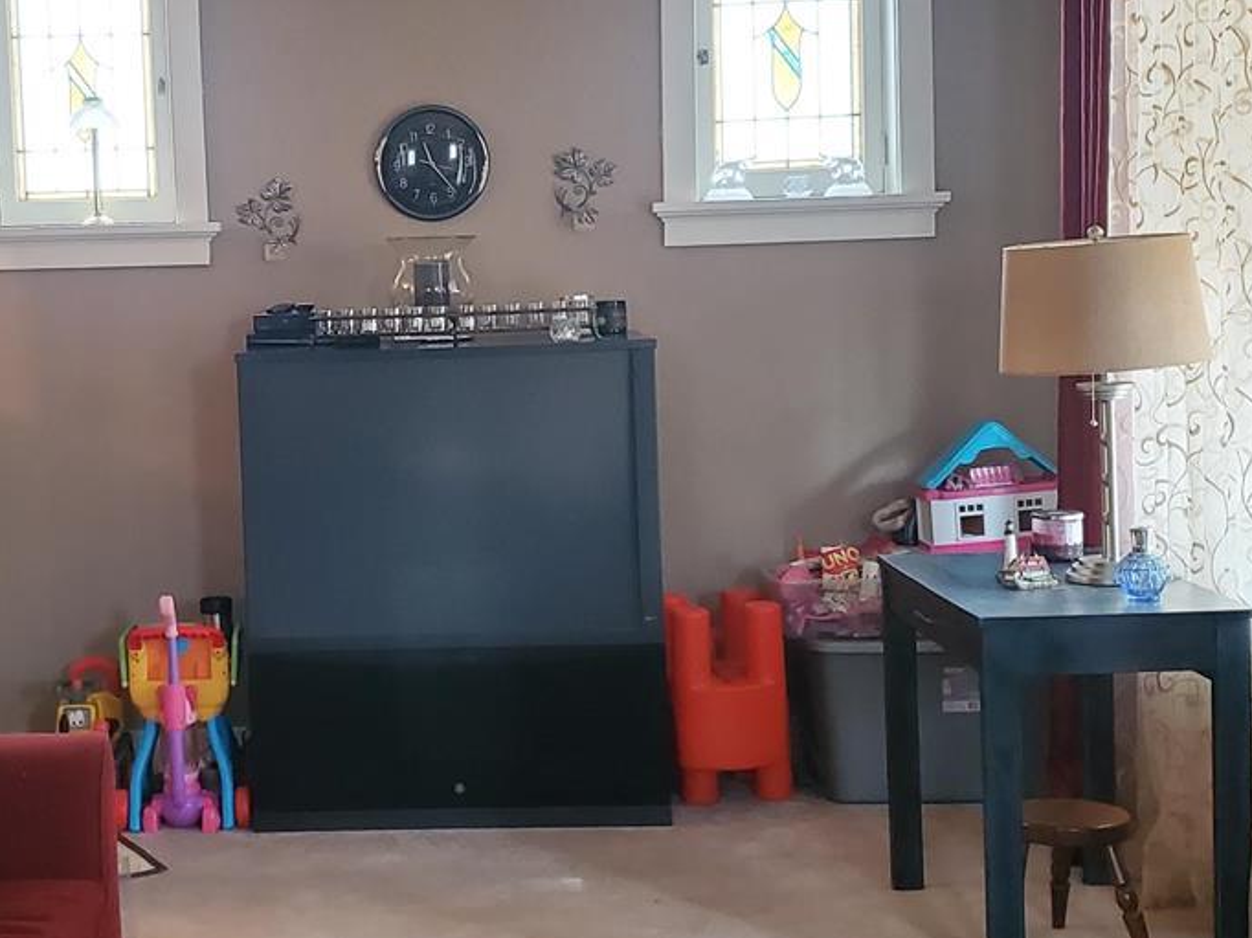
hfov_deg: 31.1
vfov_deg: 24.0
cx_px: 290
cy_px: 422
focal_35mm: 61
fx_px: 2205
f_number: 1.5
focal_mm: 4.3
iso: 500
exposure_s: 1/39
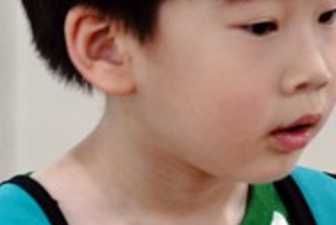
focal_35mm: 941
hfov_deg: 2.2
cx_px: 281
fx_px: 8796
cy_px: 177
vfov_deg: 1.5
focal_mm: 197
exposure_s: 1/160
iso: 2000
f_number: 4.5
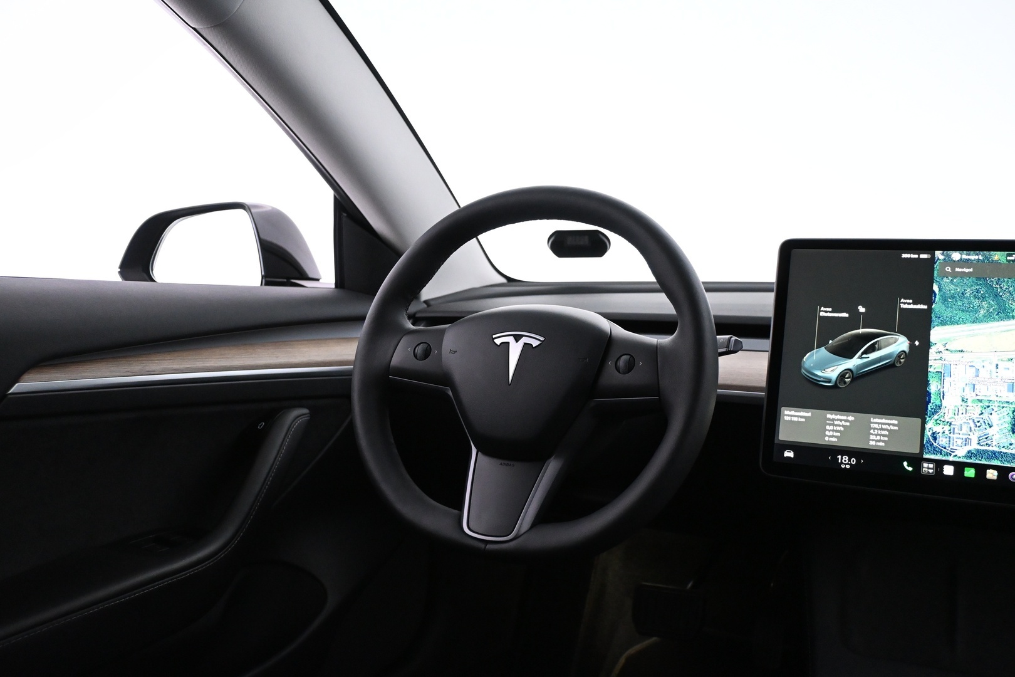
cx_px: 508
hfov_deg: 58.3
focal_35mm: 32
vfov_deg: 40.8
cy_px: 338
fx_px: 909
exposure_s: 1/50
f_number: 4
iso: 4000
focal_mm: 21.5
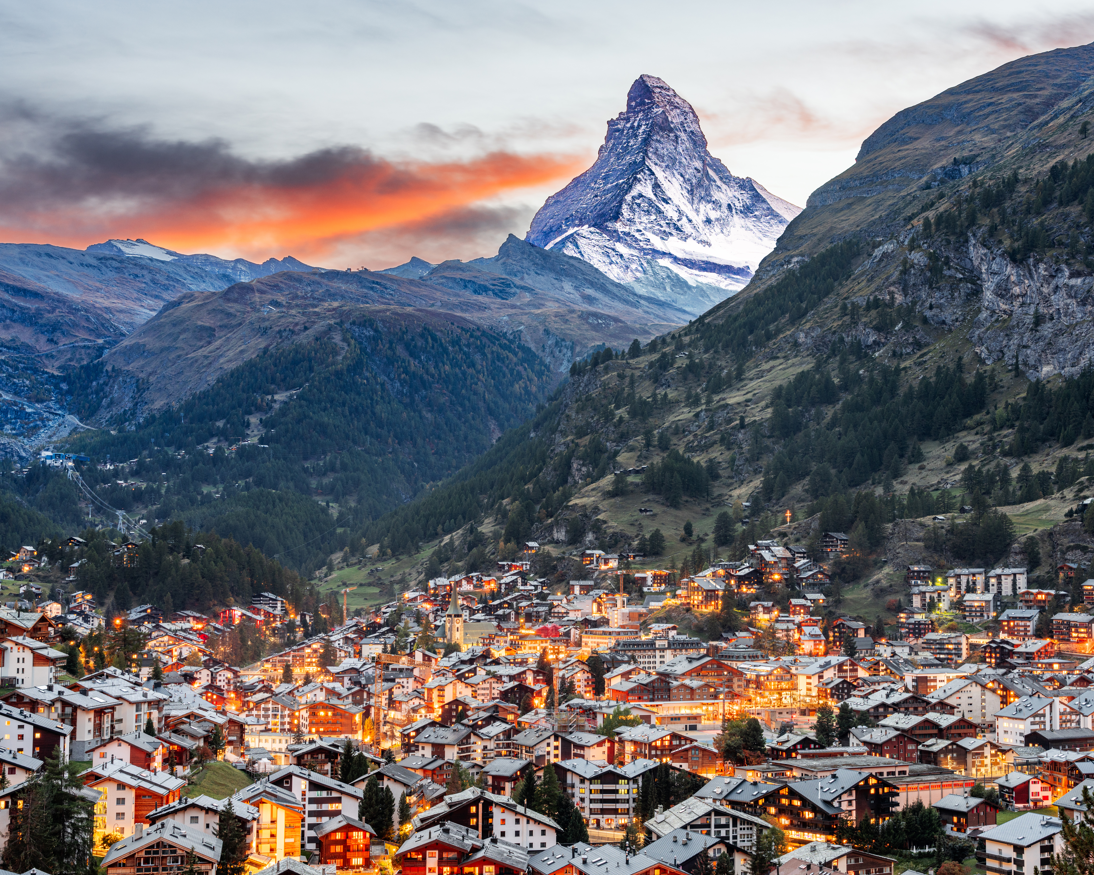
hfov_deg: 38.6
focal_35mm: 48
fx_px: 1554
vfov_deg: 31.5
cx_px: 647
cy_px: 441
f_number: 8
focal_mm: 42
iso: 100
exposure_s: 25
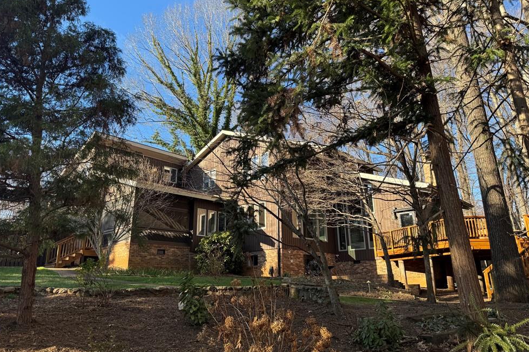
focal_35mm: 26
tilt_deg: +17.1
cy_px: 167
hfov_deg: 69.4
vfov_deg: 49.5
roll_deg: +1.3
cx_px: 268
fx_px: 382
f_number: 1.78
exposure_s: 1/938
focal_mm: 6.76
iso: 80
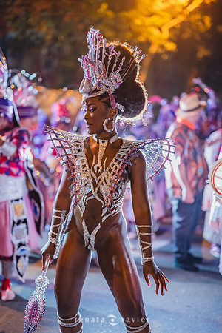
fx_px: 462
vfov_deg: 39.6
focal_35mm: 50
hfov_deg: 27.0
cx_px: 111
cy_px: 166
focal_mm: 50
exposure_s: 1/320
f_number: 1.2
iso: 3200
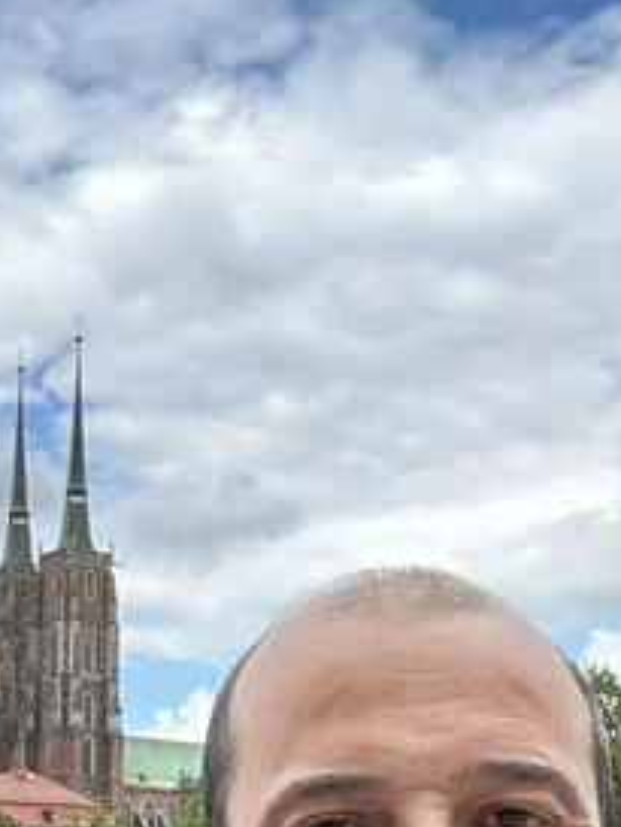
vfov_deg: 28.4
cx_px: 167
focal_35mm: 66
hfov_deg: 22.1
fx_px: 1577
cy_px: 730
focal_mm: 2.69
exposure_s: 1/276
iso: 25
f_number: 1.9
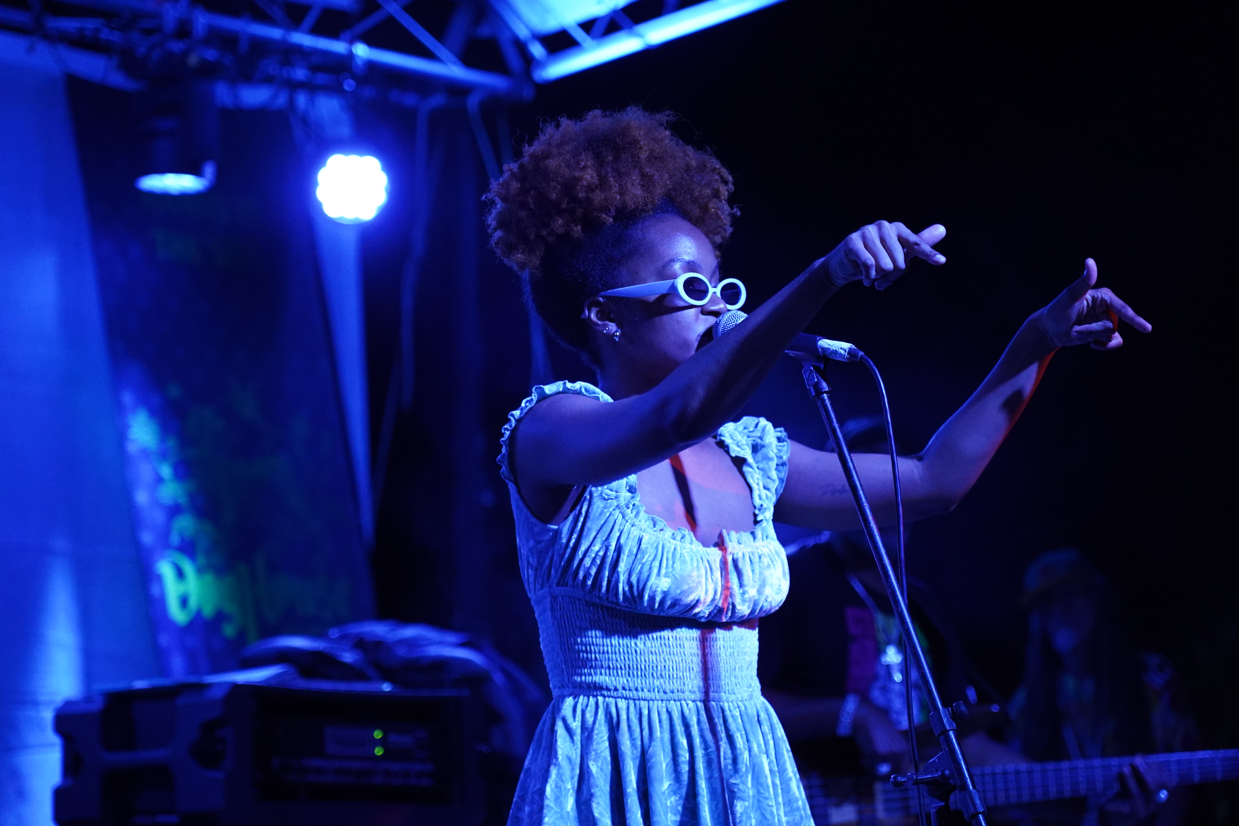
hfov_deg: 19.5
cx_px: 620
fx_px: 3613
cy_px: 413
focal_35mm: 105
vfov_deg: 13.0
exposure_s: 1/160
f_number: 4
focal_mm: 105
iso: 5000
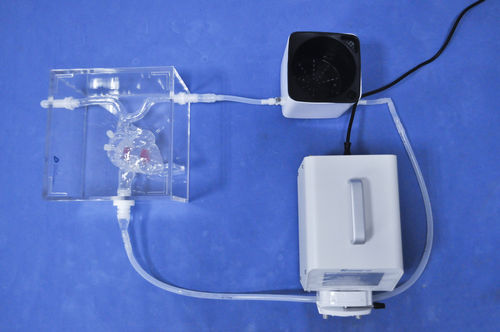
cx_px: 250
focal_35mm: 27
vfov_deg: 47.8
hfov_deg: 67.4
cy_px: 166
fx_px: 375
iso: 1600
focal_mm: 18
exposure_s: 1/100
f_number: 3.5
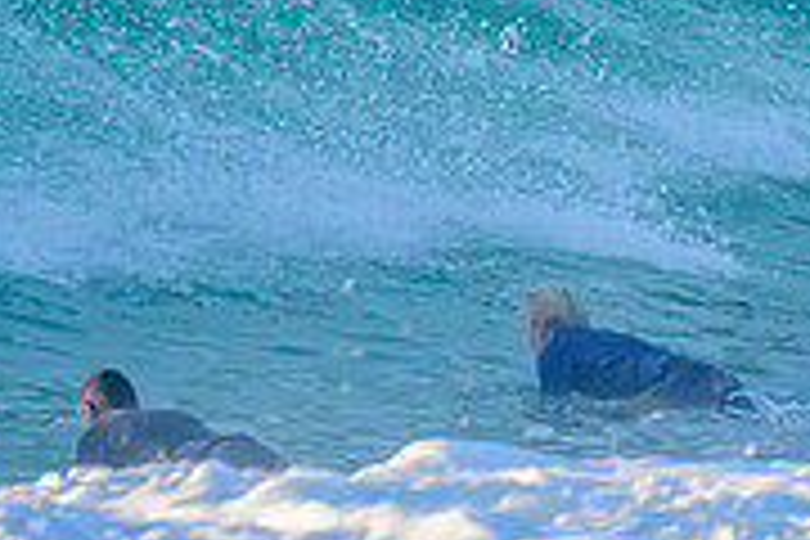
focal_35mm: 2461
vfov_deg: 0.6
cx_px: 824
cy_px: -367
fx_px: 55368
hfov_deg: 0.8
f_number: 11
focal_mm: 560
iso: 1800
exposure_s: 1/1600
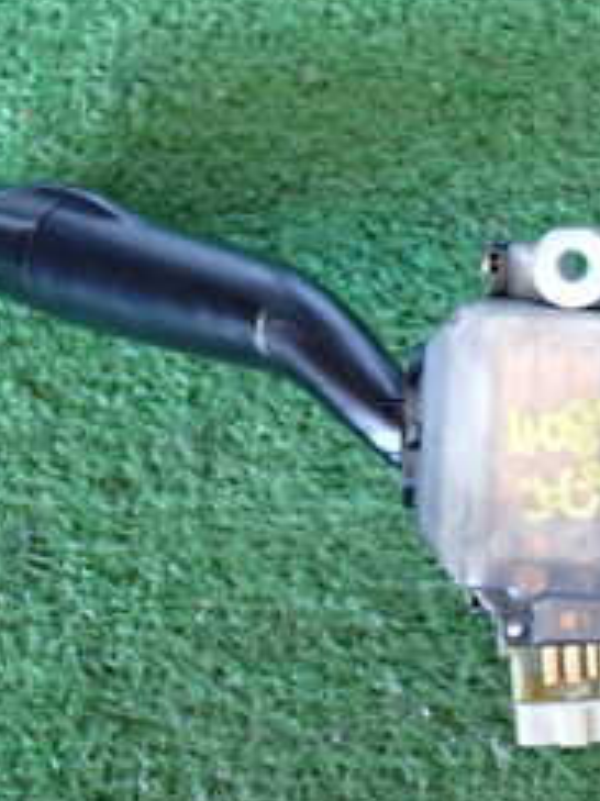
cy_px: 402
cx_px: 864
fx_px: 2174
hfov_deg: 14.7
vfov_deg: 20.9
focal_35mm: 94
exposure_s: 1/40
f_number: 2.7
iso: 400
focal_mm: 6.83
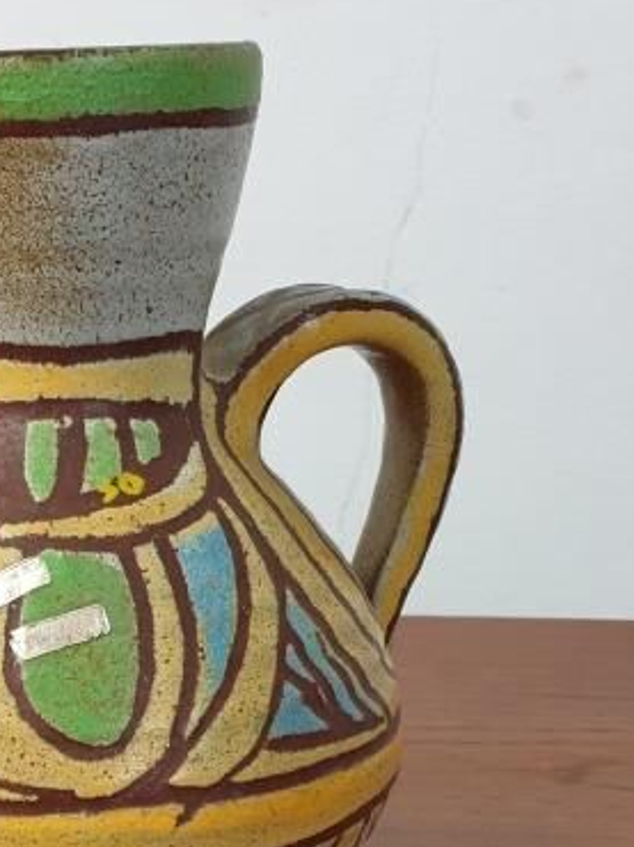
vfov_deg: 26.0
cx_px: 41
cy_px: 790
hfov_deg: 20.0
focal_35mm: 72
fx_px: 1760
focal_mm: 4.3
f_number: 1.5
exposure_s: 1/50
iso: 250
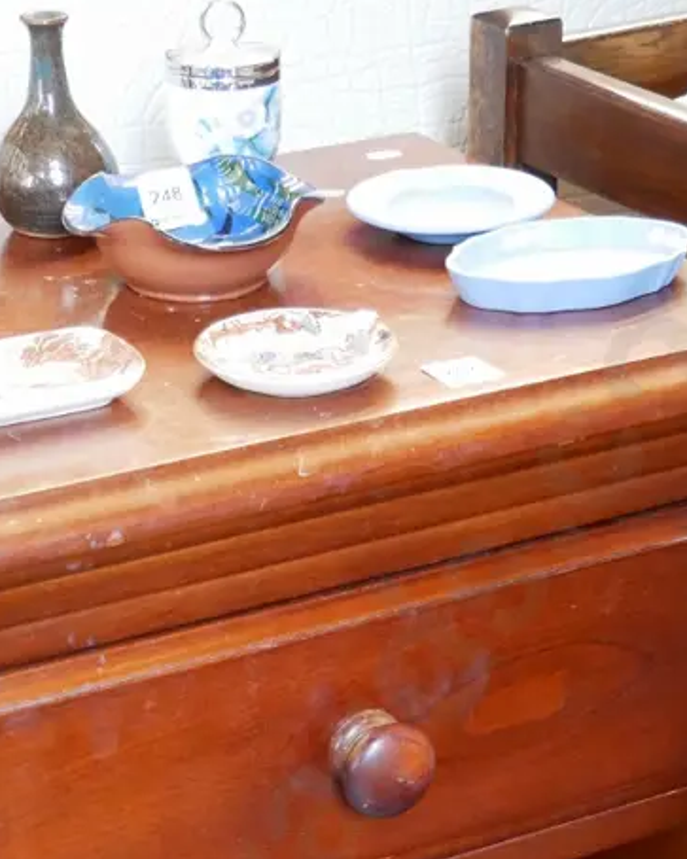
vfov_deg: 20.9
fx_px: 2237
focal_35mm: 88
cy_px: 889
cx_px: 263
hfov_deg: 17.4
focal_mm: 20
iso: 3200
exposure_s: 1/50
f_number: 4.1
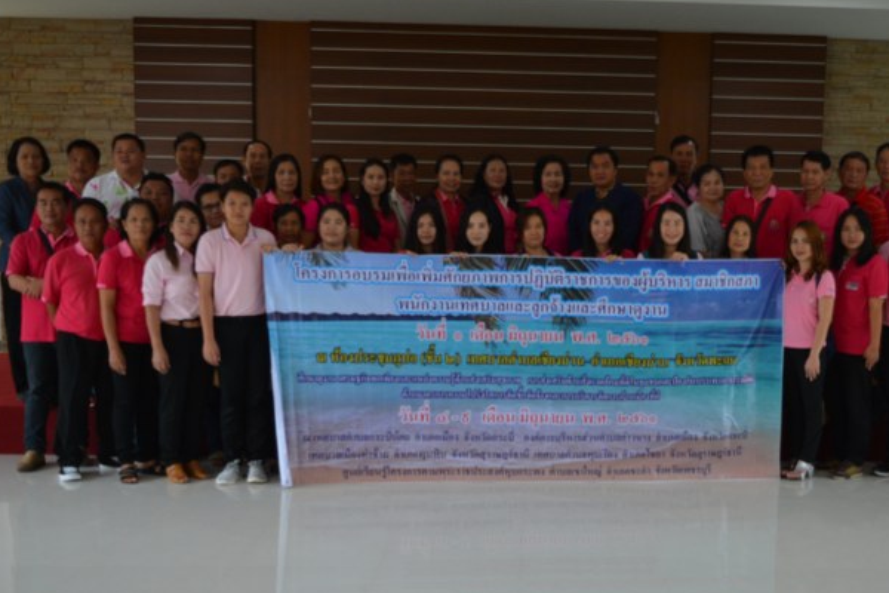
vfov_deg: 30.4
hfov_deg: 44.0
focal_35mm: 44
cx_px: 578
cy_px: 380
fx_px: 1086
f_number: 4
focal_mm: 22
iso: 640
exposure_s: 1/60
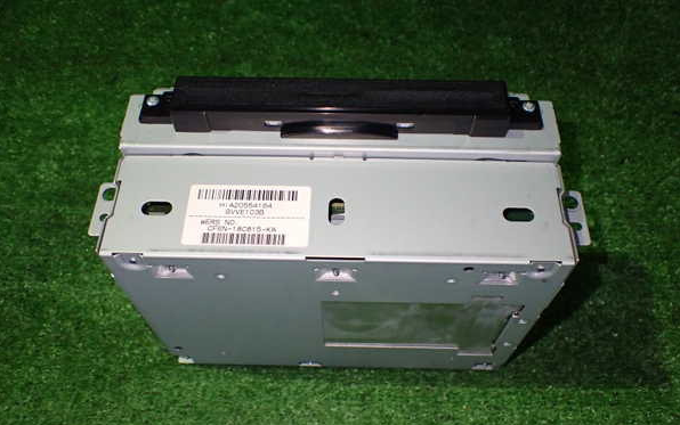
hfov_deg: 59.6
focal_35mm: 32
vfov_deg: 39.5
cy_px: 220
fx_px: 593
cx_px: 339
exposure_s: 1/80
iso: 800
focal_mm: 5.4
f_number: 2.3
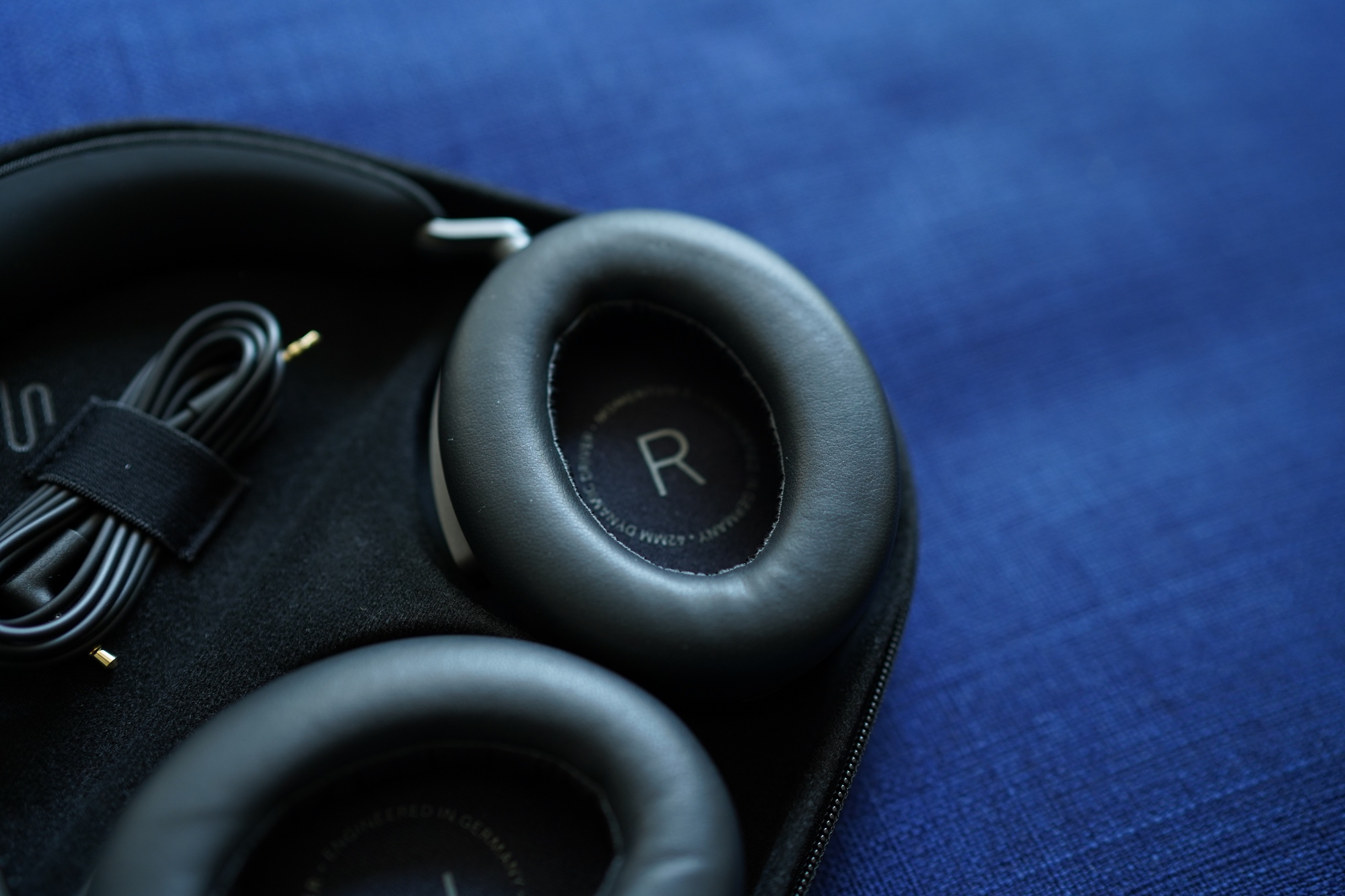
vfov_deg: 37.8
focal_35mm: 35
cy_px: 448
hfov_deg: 54.4
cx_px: 672
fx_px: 1307
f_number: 2
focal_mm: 35
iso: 500
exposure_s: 1/100
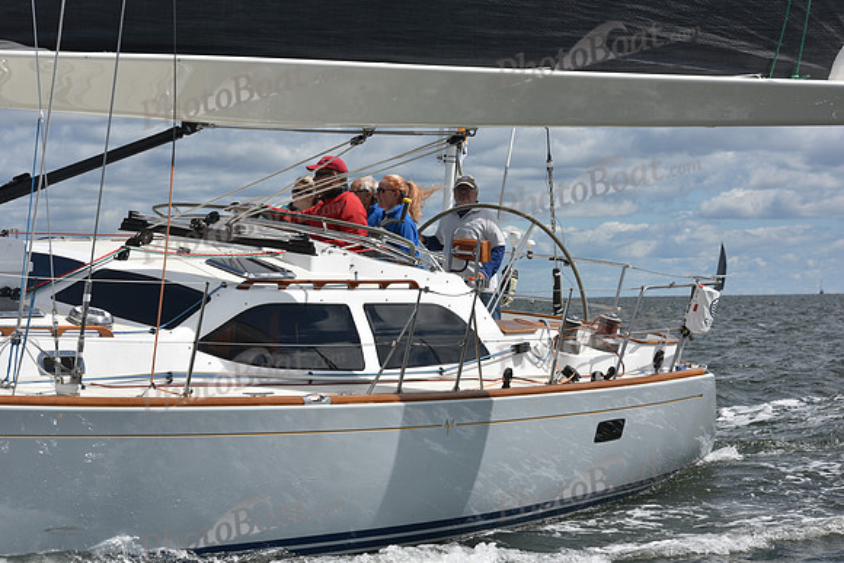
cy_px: 282
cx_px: 422
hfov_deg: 18.3
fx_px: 2626
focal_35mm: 112
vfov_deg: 12.2
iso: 250
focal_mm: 112
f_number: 13
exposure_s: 1/800
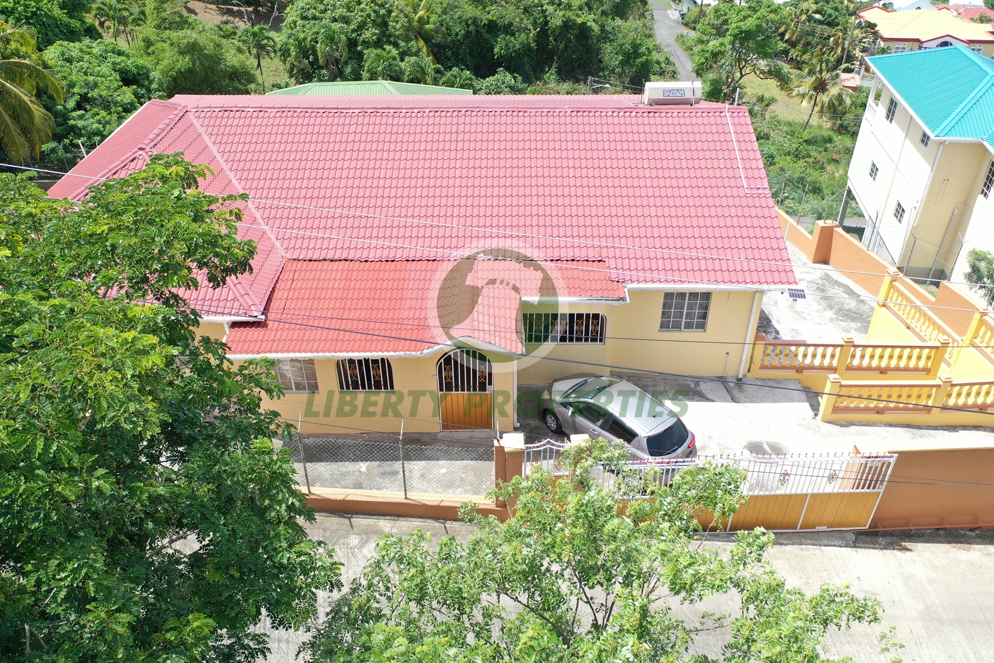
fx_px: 773
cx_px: 497
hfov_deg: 65.5
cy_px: 332
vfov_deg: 46.4
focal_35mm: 28
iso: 100
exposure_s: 1/30
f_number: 2.8
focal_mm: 10.26
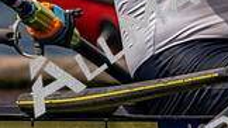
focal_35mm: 1460
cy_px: -101
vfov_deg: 0.8
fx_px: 8824
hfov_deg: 1.5
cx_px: 315
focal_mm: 388
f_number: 6.3
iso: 160
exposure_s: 1/1600
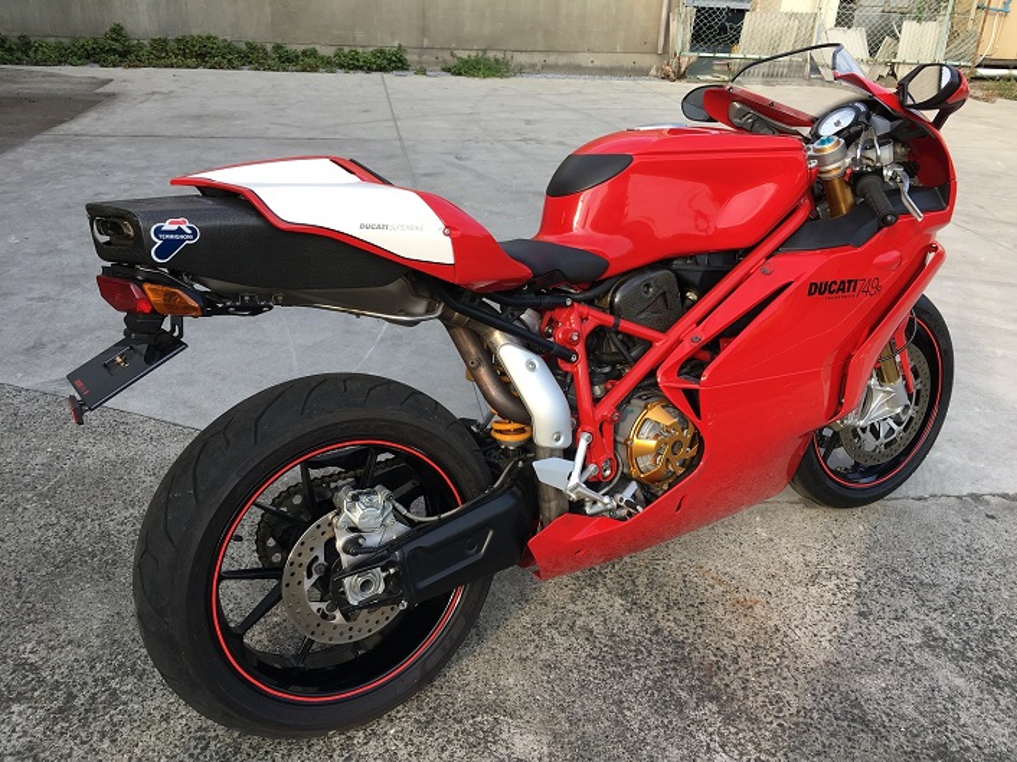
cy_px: 381
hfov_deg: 61.7
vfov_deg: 48.2
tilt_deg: -24.5
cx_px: 508
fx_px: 852
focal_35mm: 29
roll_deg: -2.5
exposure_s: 1/304
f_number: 2.2
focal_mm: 4.15
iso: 25
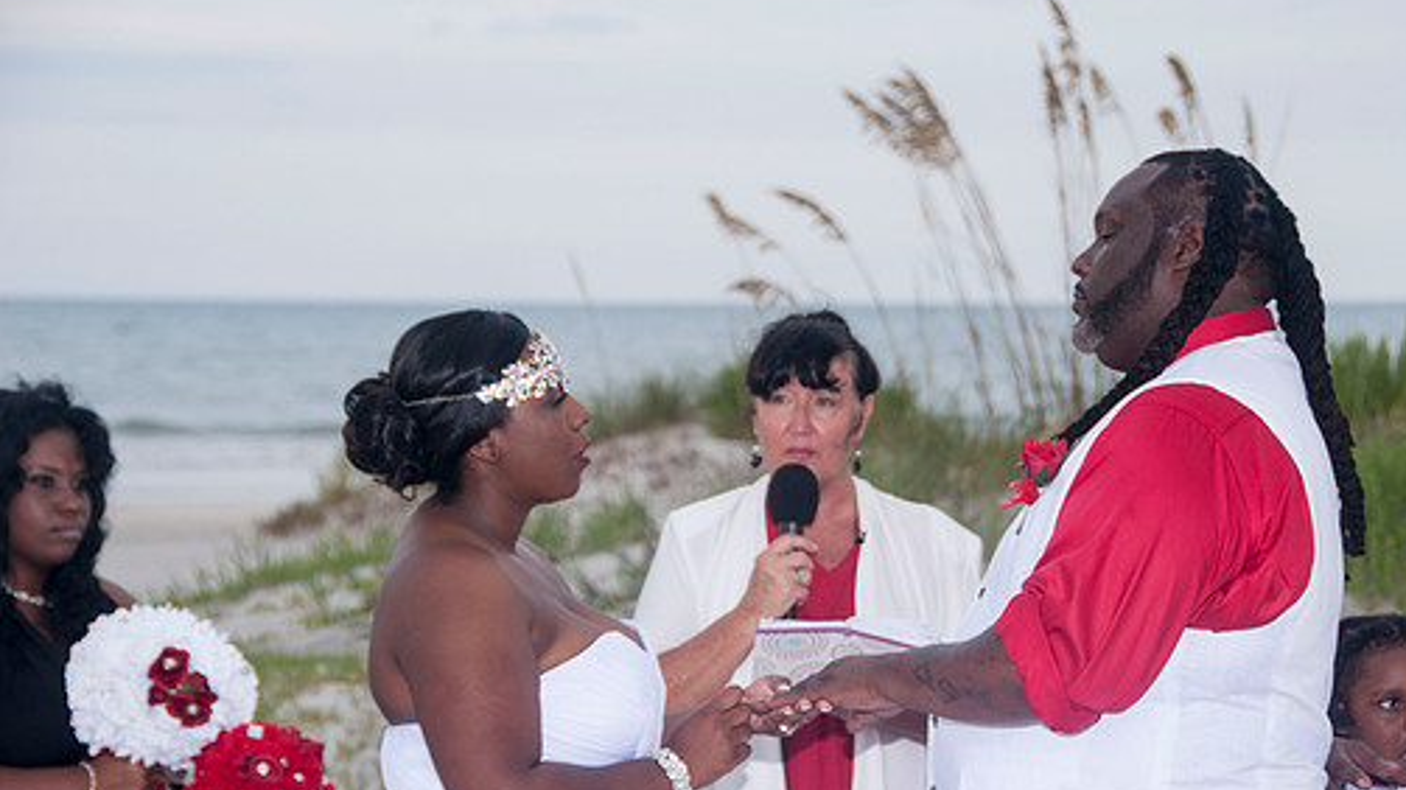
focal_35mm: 136
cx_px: 762
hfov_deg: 15.8
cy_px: 494
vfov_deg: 8.9
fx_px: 5069
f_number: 5.6
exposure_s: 1/125
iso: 200
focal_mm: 75
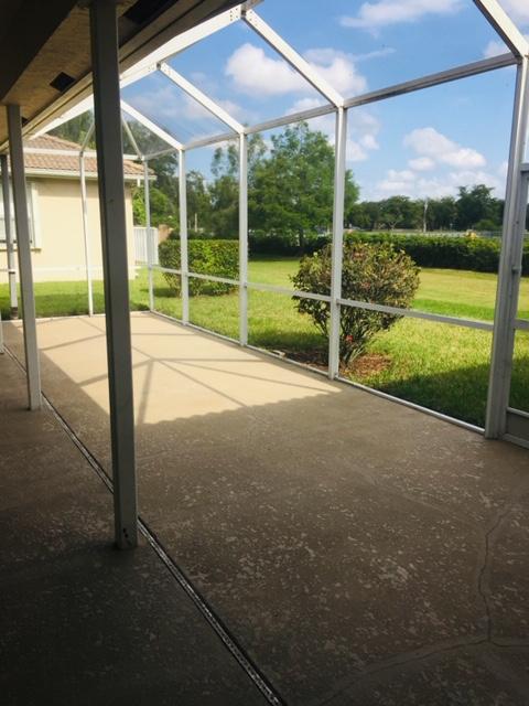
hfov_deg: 48.2
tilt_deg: -10.4
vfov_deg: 61.7
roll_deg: -1.7
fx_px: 591
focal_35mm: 29
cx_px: 264
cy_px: 353
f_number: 2.2
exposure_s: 1/842
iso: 32
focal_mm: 4.15
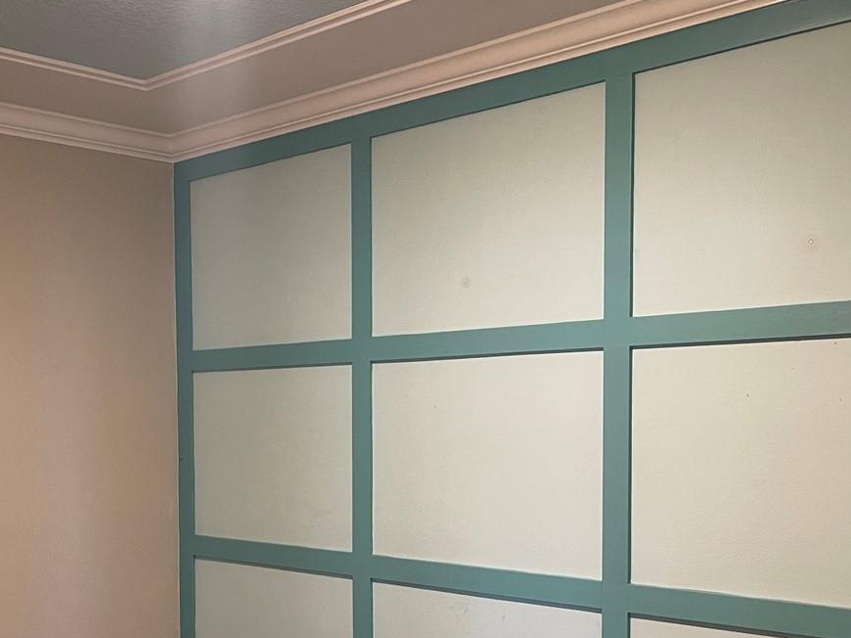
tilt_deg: -4.9
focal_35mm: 46
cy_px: 466
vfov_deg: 31.0
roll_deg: +0.5
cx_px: 220
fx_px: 1131
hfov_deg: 40.2
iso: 250
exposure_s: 1/60
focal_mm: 5.1
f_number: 1.6
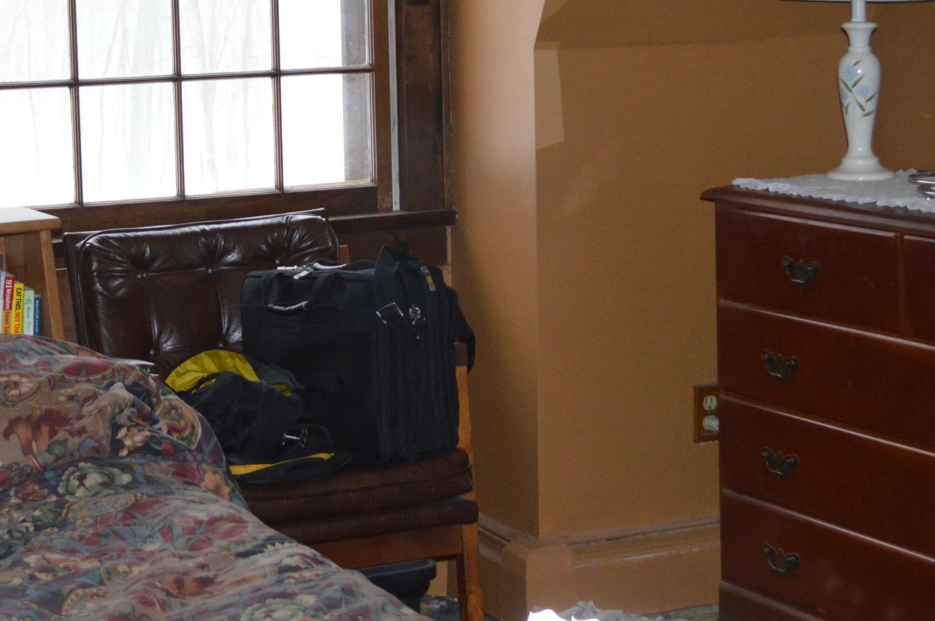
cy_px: 148
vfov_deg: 14.8
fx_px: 2388
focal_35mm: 92
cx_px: 364
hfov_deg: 22.1
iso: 1000
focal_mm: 29
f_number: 4.5
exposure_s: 1/60
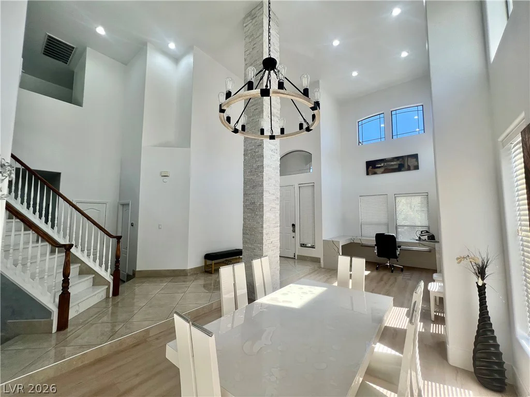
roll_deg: +0.0
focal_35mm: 13
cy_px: 198
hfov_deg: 106.2
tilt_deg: +4.9
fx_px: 199
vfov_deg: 89.9
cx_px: 265
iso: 32
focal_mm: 1.57
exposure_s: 1/145
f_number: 1.8
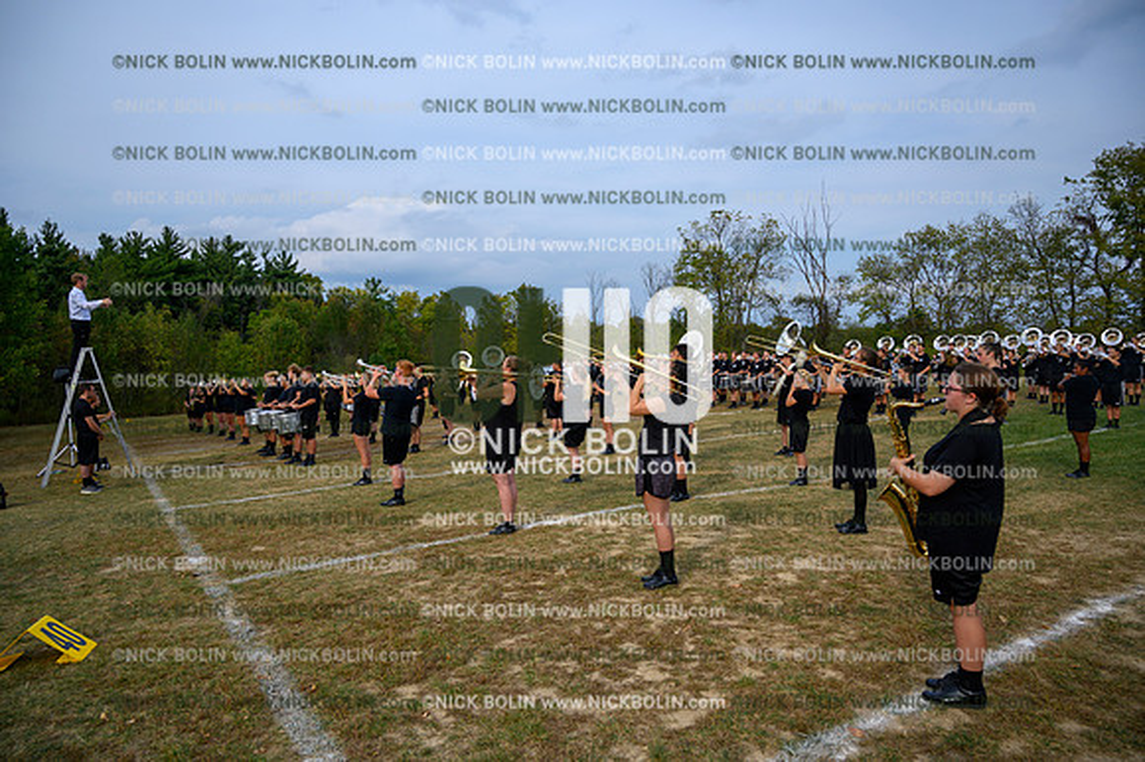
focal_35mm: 24
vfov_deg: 53.1
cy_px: 381
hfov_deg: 73.8
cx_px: 572
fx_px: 763
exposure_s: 1/1600
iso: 200
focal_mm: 24
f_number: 4.5
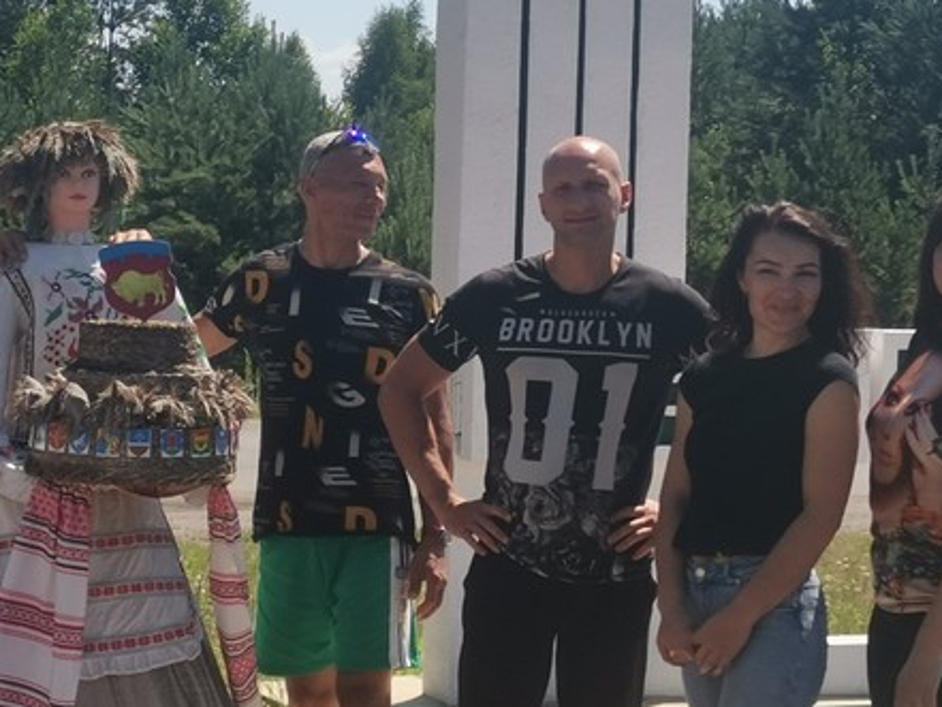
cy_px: 340
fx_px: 2668
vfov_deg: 15.1
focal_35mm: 98
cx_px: 340
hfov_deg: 20.0
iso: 50
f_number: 1.8
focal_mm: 4.75
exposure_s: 1/1567
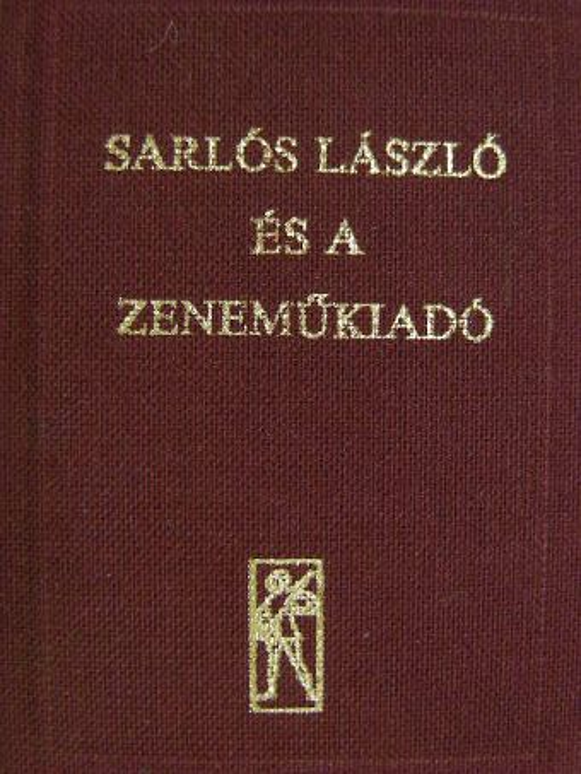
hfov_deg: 23.3
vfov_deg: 30.7
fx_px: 1409
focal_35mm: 63
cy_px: 387
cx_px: 290
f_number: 3.5
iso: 200
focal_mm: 10.5
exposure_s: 1/14.7
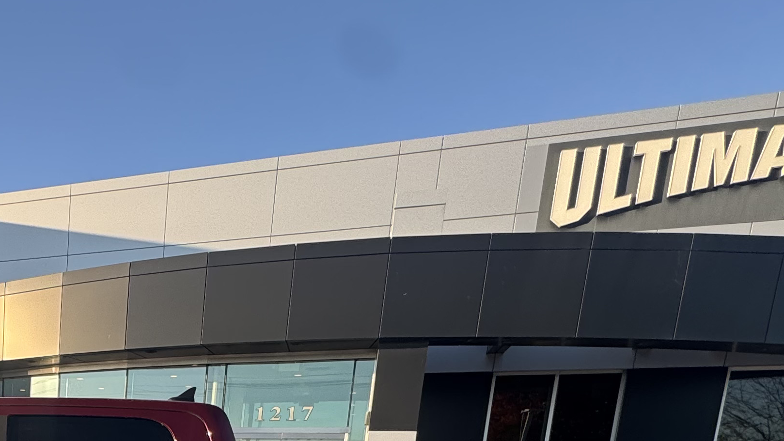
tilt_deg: -12.3
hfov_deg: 44.3
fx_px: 790
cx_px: -13
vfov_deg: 24.8
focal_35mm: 38
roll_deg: -3.0
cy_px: 643
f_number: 2.2
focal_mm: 2.22
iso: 40
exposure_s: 1/250
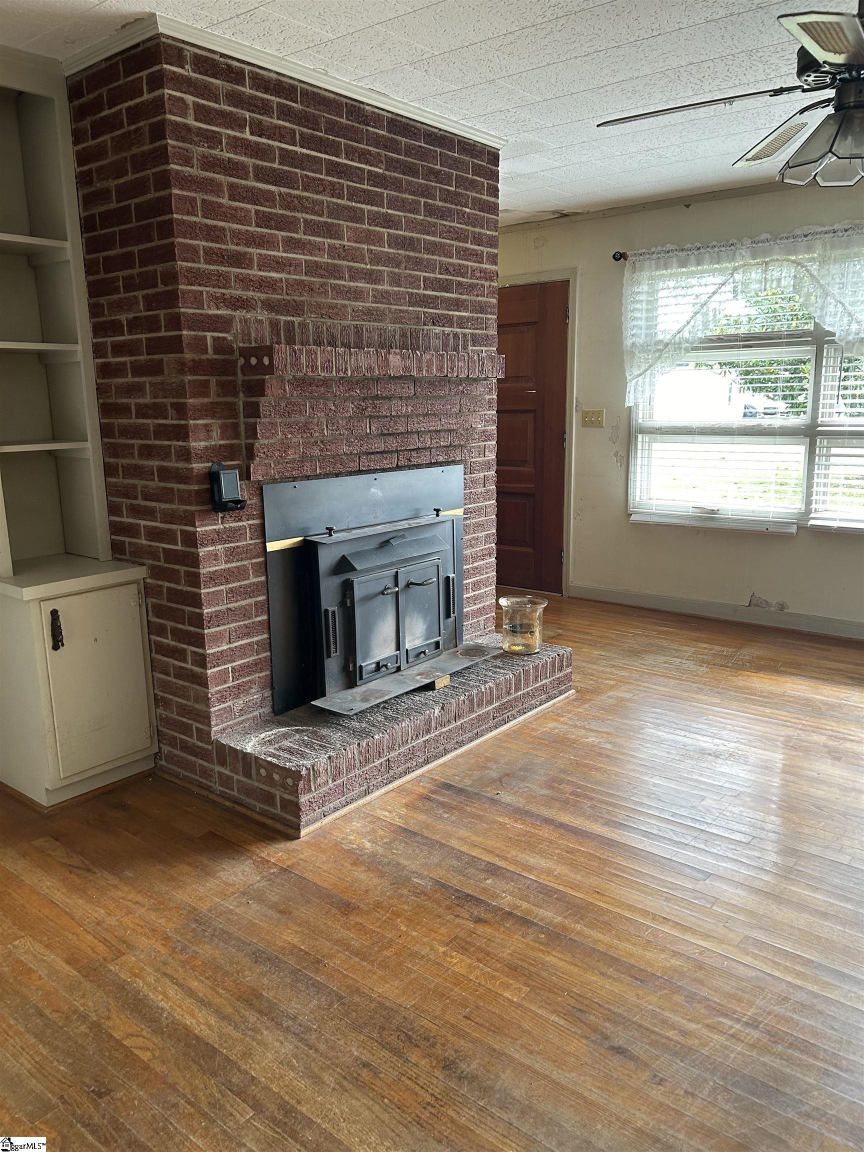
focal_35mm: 26
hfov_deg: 53.1
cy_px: 576
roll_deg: +1.2
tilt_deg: -11.3
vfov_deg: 67.3
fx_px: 865
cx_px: 432
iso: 125
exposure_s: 1/120
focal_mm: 5.7
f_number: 1.5
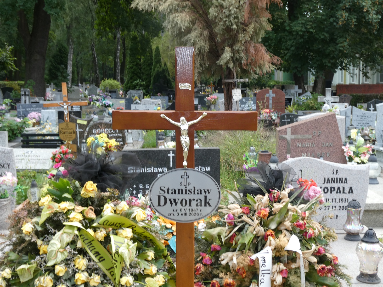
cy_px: 144
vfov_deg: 29.1
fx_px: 553
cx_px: 192
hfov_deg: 38.2
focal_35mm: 50
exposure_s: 1/60
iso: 80
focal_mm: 9
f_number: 4.1
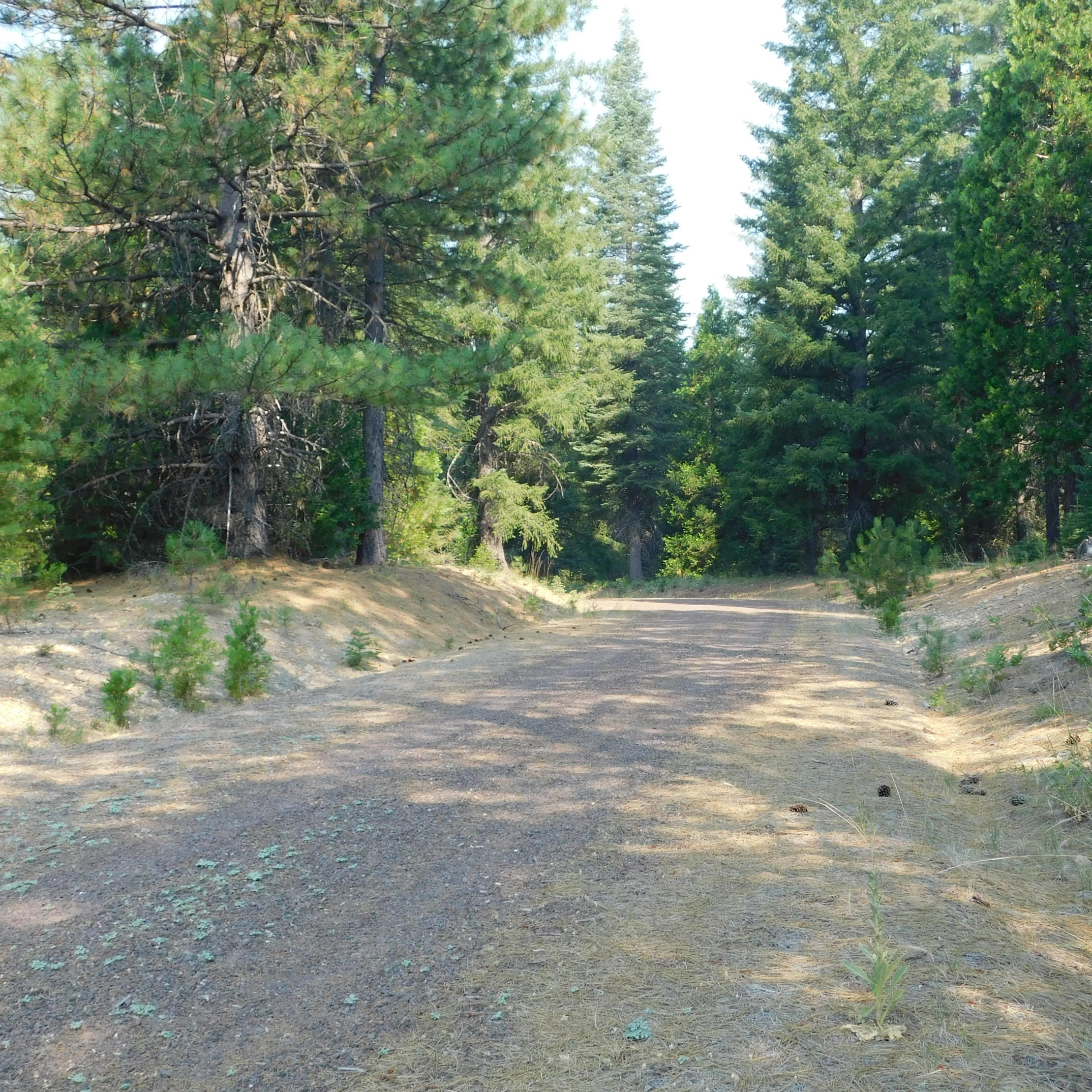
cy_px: 546
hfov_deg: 39.0
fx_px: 1535
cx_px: 658
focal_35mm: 43
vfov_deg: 39.2
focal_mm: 6.3
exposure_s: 1/200
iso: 125
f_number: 3.5
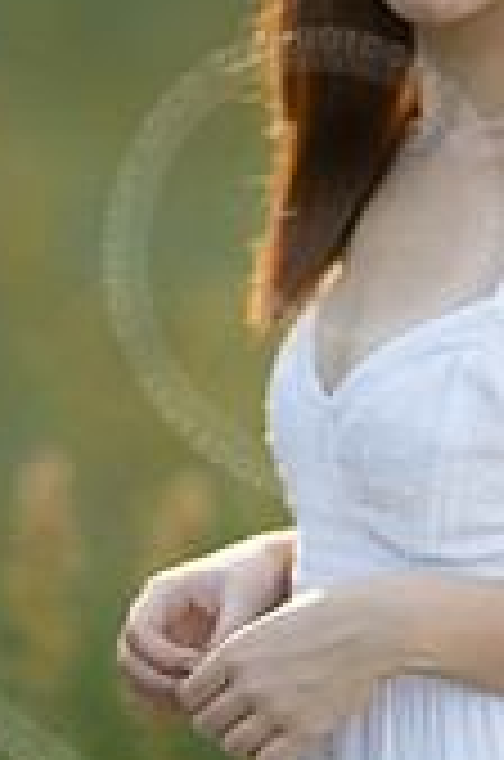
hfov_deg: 6.0
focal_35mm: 227
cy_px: 324
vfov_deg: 9.1
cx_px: 396
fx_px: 4786
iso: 160
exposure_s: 1/1600
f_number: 1.2
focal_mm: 85
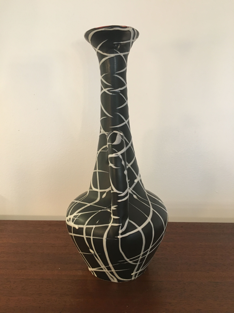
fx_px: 261
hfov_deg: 48.2
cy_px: 156
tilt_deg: -9.5
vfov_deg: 61.7
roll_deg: +0.0
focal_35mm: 29
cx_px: 117
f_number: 2.2
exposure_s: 1/33
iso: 160
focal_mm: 4.15
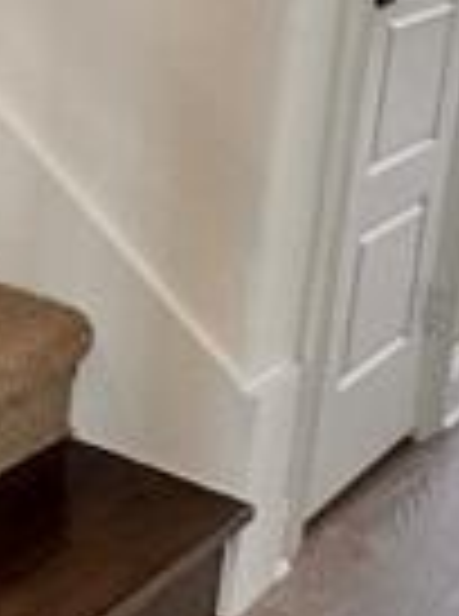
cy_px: -148
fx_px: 1865
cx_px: -612
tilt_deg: -6.4
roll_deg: -3.7
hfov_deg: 11.7
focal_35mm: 105
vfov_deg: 17.7
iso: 200
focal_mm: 2.22
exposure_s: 1/120
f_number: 2.2
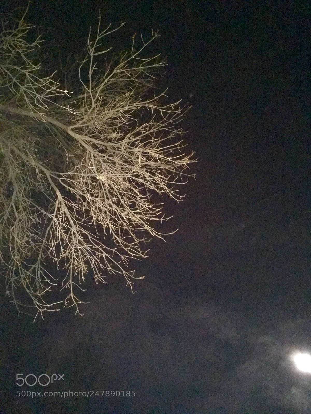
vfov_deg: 61.7
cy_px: 207
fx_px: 347
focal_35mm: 29
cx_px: 156
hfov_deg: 48.2
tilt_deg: +58.3
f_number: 2.2
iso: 2000
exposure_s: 1/16
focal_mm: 4.15
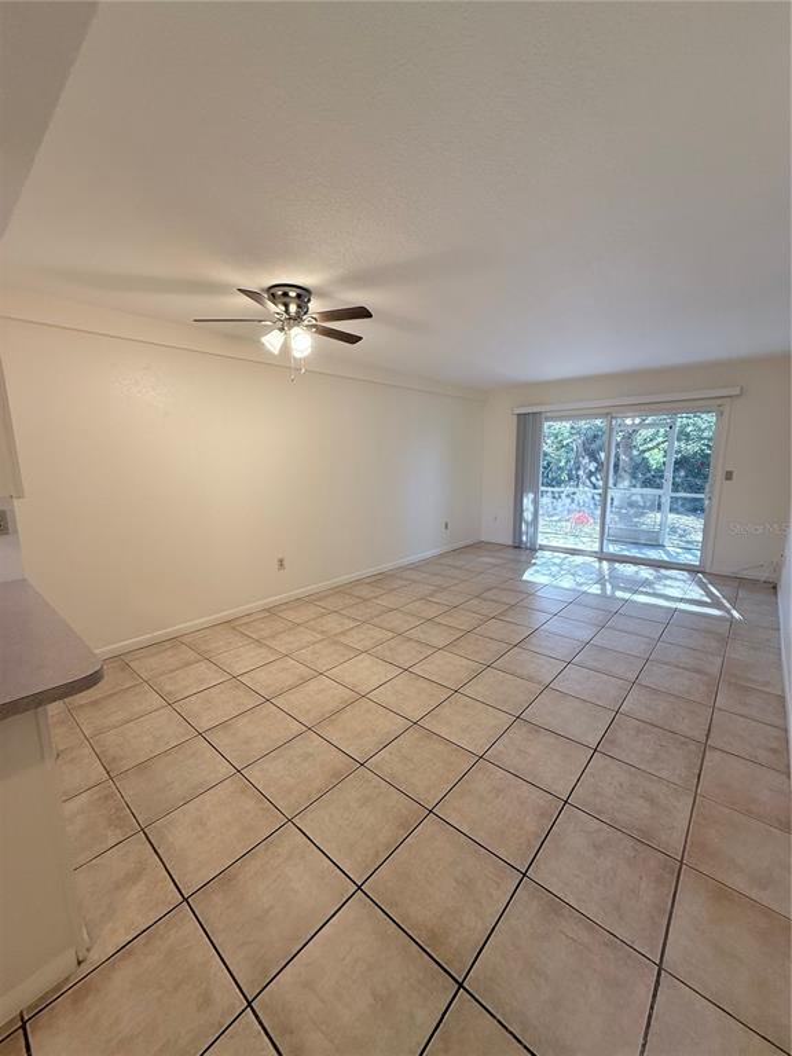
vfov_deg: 102.1
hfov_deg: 85.7
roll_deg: +0.2
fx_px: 427
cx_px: 396
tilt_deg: -8.8
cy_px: 528
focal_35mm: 14
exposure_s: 1/120
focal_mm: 2.22
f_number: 2.2
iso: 200
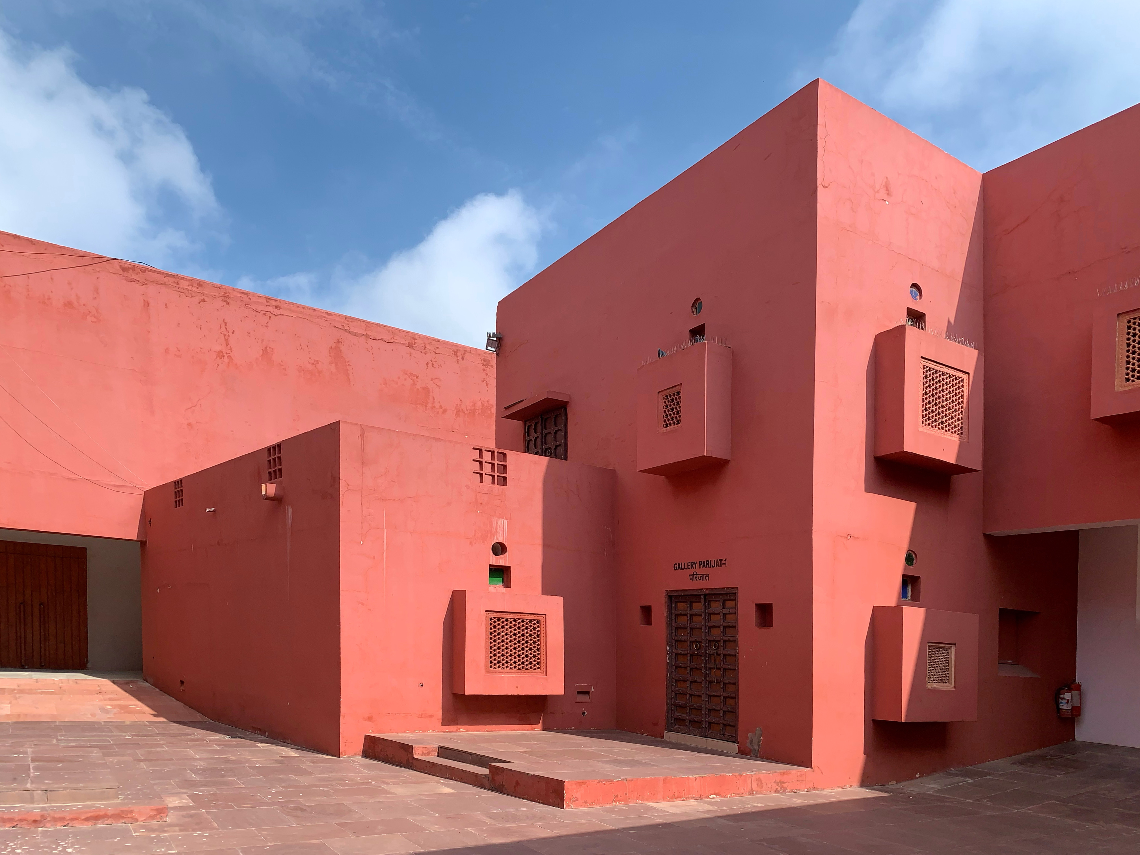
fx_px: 856
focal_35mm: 26
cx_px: 570
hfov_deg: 67.3
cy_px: 428
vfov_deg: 53.1
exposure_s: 1/1634
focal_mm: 4.25
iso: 25
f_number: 1.8
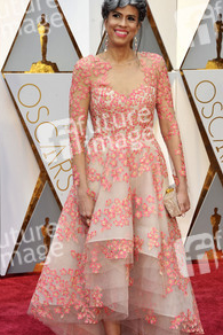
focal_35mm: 107
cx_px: 130
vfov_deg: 19.1
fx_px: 993
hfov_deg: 12.8
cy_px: 193
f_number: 8
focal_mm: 78
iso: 1000
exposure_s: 1/250
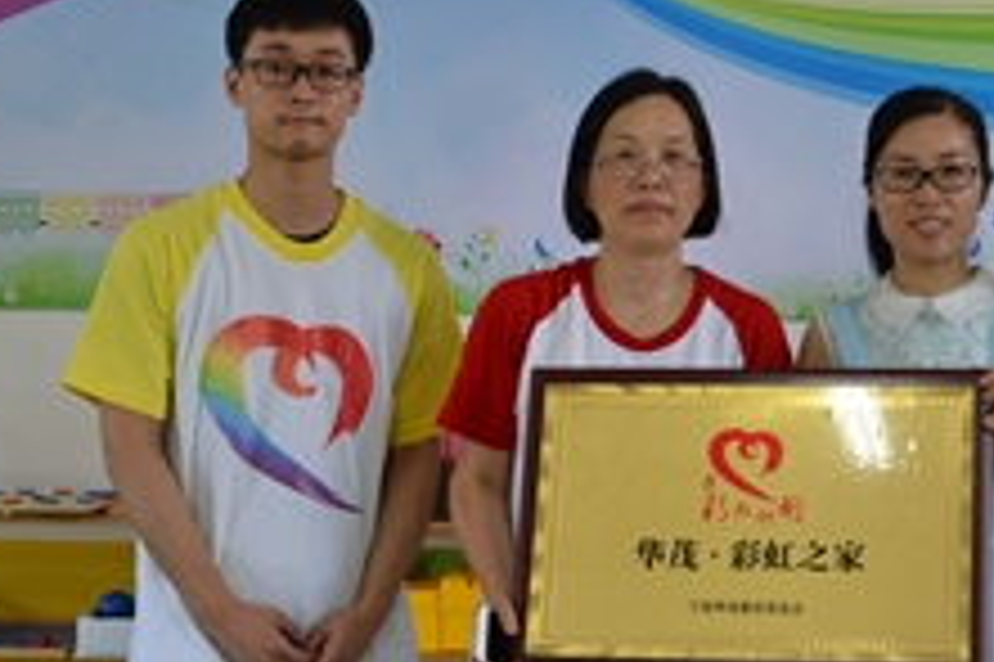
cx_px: 769
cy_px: 263
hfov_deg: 29.1
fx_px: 1876
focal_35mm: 68
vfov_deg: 20.0
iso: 800
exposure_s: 1/125
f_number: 5.6
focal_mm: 20
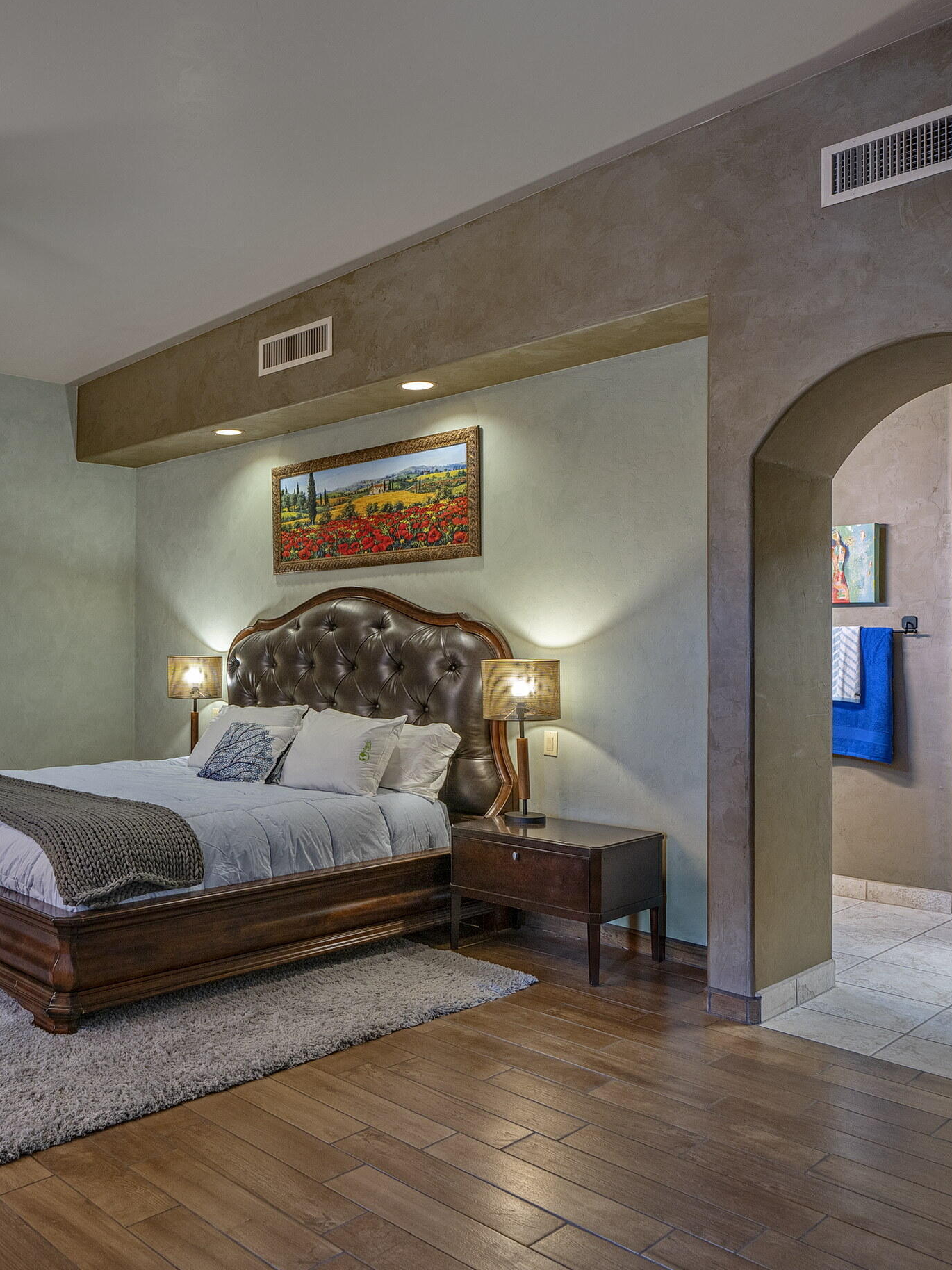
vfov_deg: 63.4
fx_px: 1027
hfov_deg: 48.2
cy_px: 634
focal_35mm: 28
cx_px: 261
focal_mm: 19
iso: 200
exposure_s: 1/2.5
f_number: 7.1
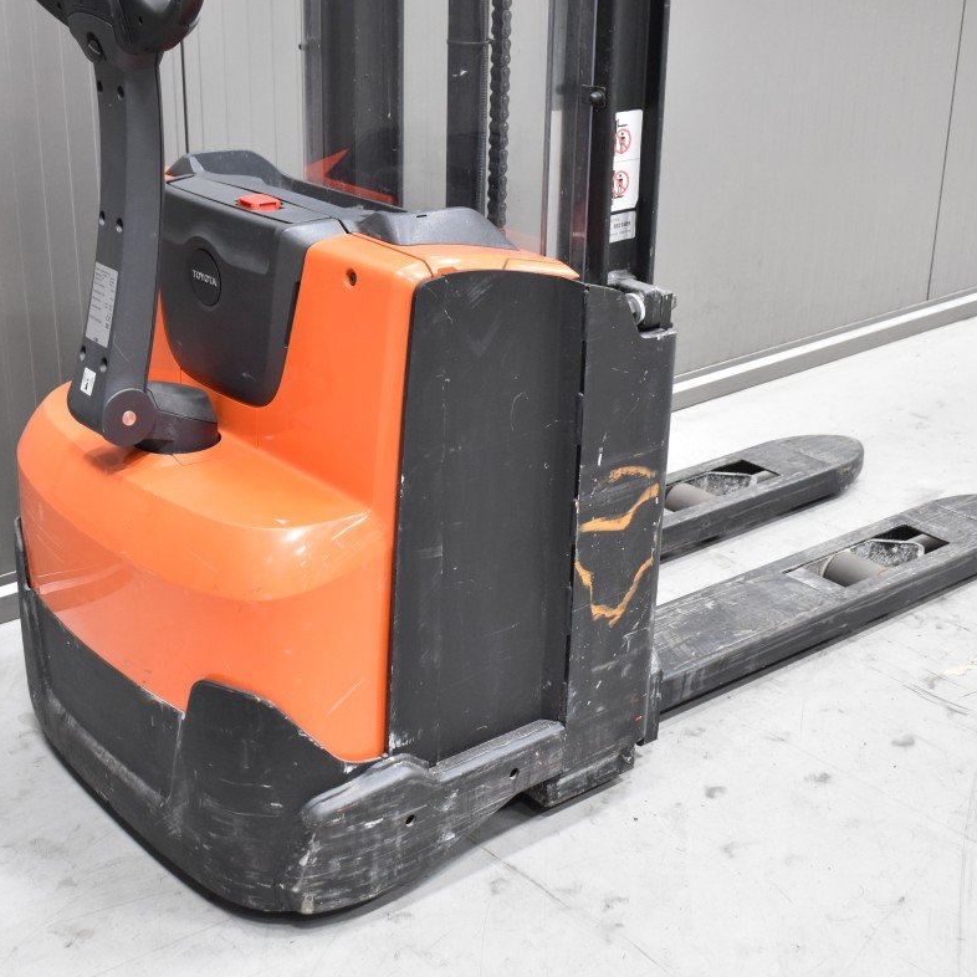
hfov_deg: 34.6
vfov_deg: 34.9
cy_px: 491
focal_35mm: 49
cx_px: 342
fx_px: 1553
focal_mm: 25
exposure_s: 1/20
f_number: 5
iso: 1600
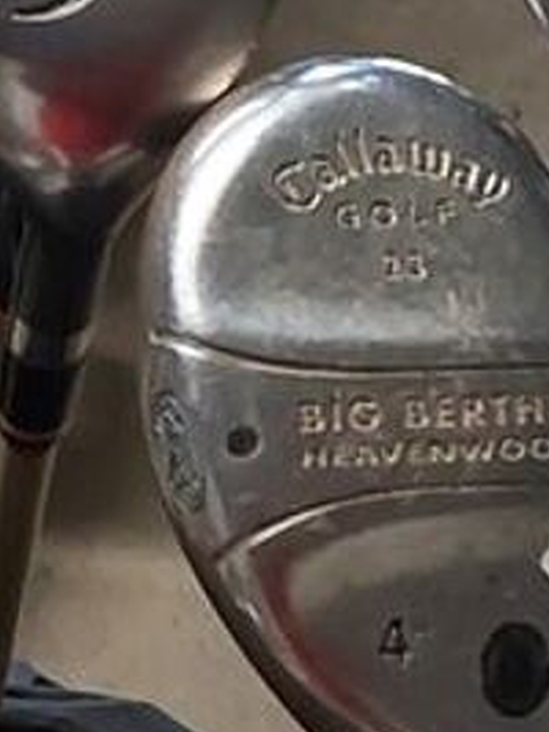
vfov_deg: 14.1
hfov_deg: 10.2
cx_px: -299
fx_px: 2963
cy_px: 267
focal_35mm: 140
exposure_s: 1/33
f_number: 1.9
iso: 320
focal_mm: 2.91
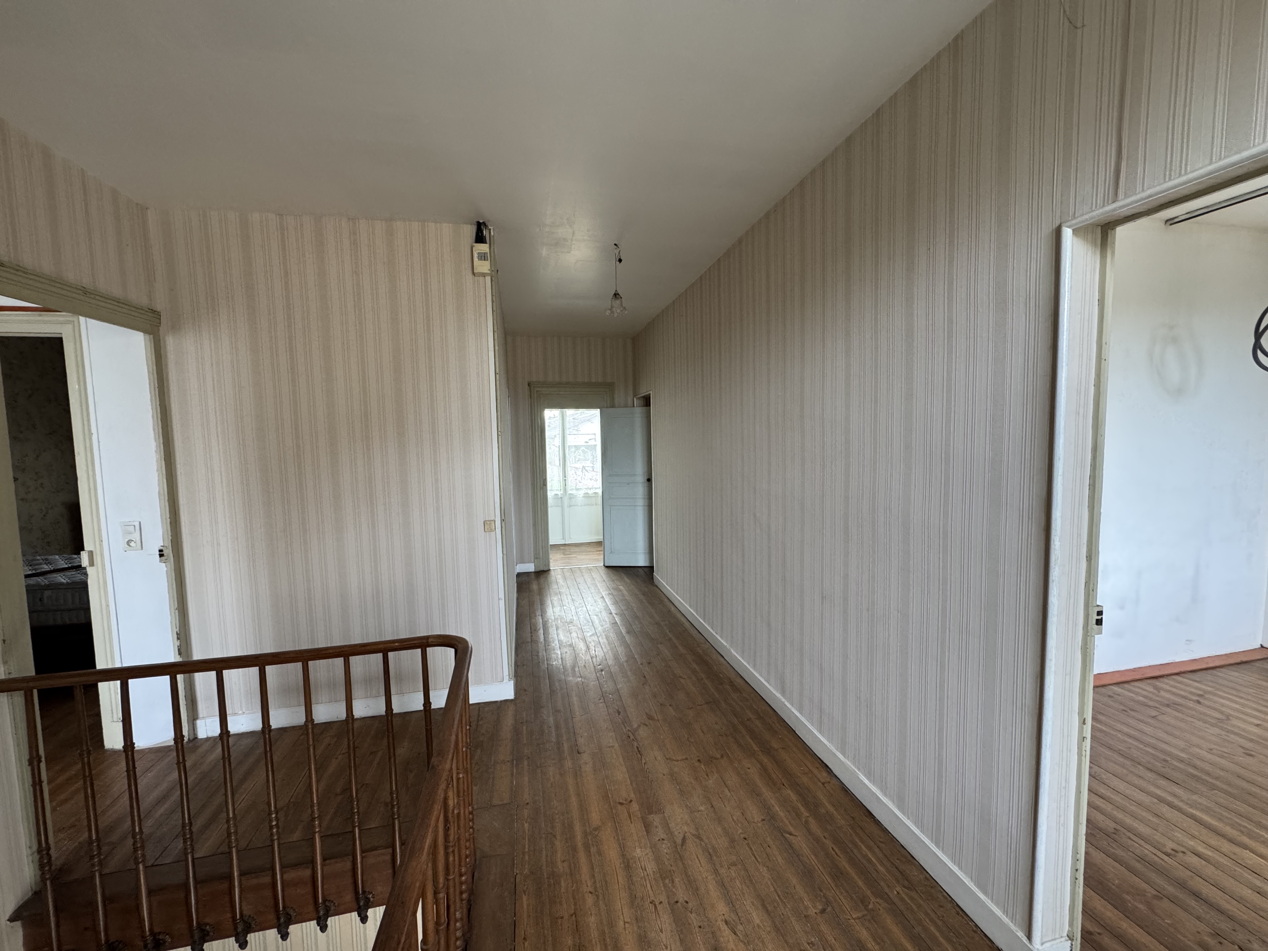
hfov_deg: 102.1
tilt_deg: -3.5
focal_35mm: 14
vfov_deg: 85.7
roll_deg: +1.6
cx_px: 634
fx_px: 513
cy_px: 476
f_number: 2.2
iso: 250
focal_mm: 2.22
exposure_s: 1/99
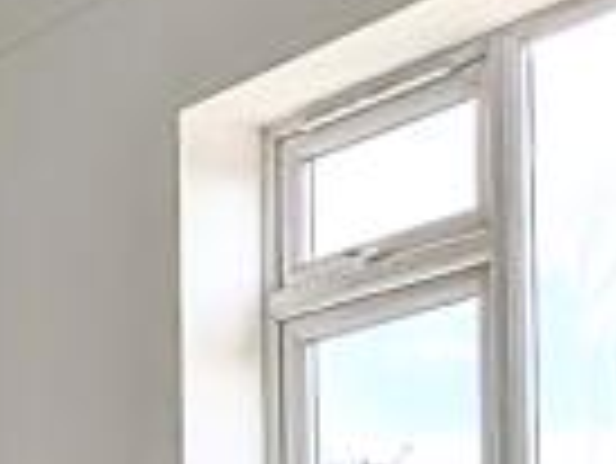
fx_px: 1603
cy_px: 728
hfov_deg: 19.4
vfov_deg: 15.1
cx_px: -270
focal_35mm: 90
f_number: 1.7
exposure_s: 1/1125
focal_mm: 2.02
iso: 62
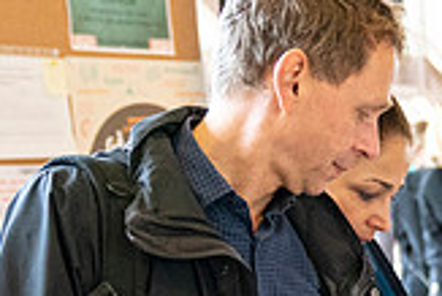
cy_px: 395
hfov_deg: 16.8
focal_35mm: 114
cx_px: 586
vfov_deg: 11.7
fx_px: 1401
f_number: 2.8
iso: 10000
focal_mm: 32
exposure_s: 1/500
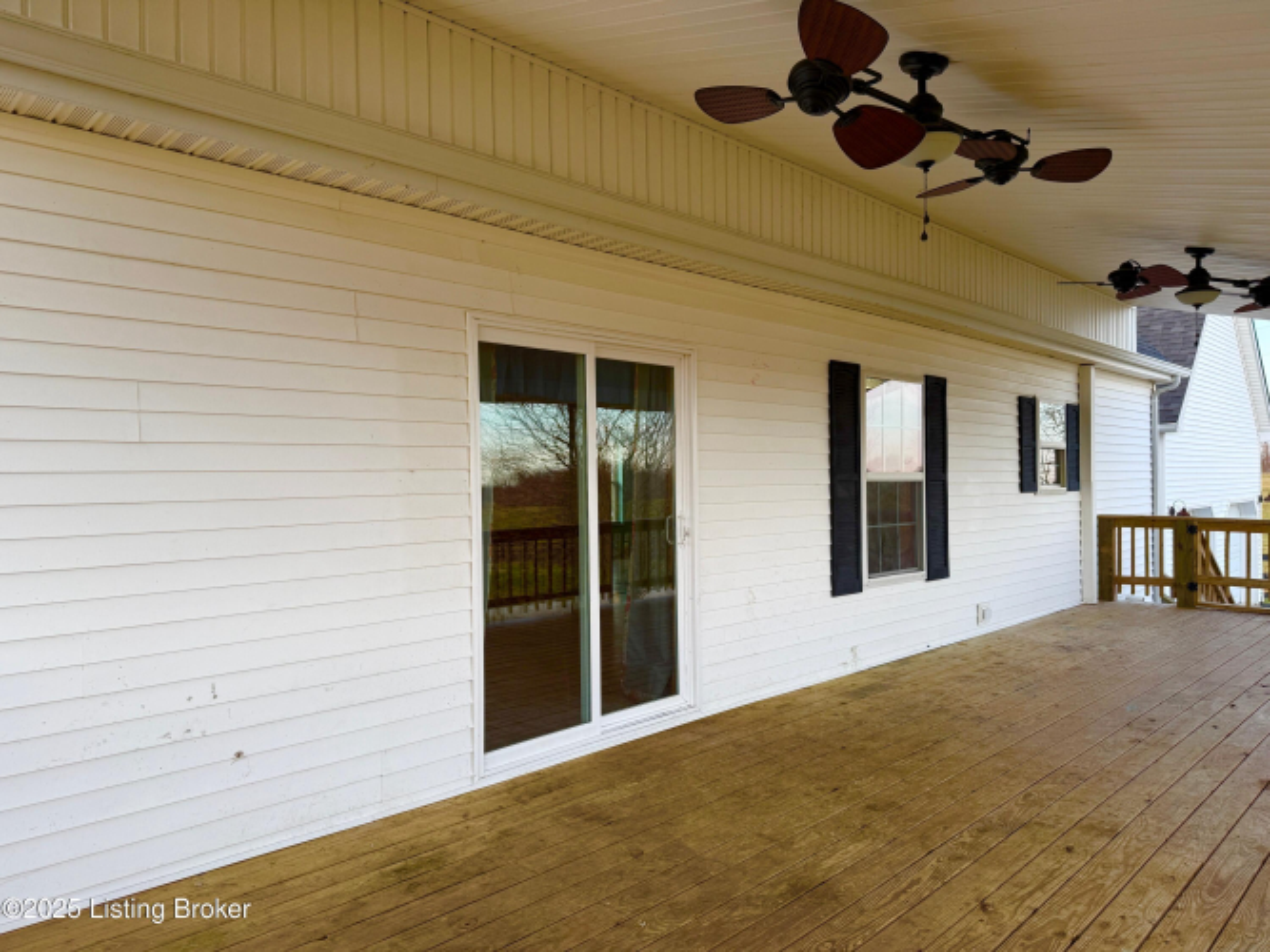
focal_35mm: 24
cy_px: 476
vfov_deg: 56.8
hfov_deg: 71.6
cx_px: 635
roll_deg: +1.2
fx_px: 880
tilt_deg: +0.5
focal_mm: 6.76
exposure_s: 1/589
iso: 80
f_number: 1.78
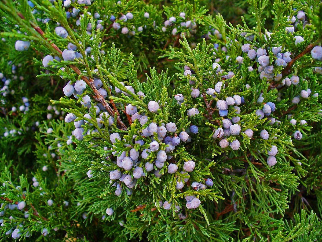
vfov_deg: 38.7
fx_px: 344
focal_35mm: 37
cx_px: 161
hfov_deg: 50.1
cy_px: 121
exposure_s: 1/100
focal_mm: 6.1
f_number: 2.8
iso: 64
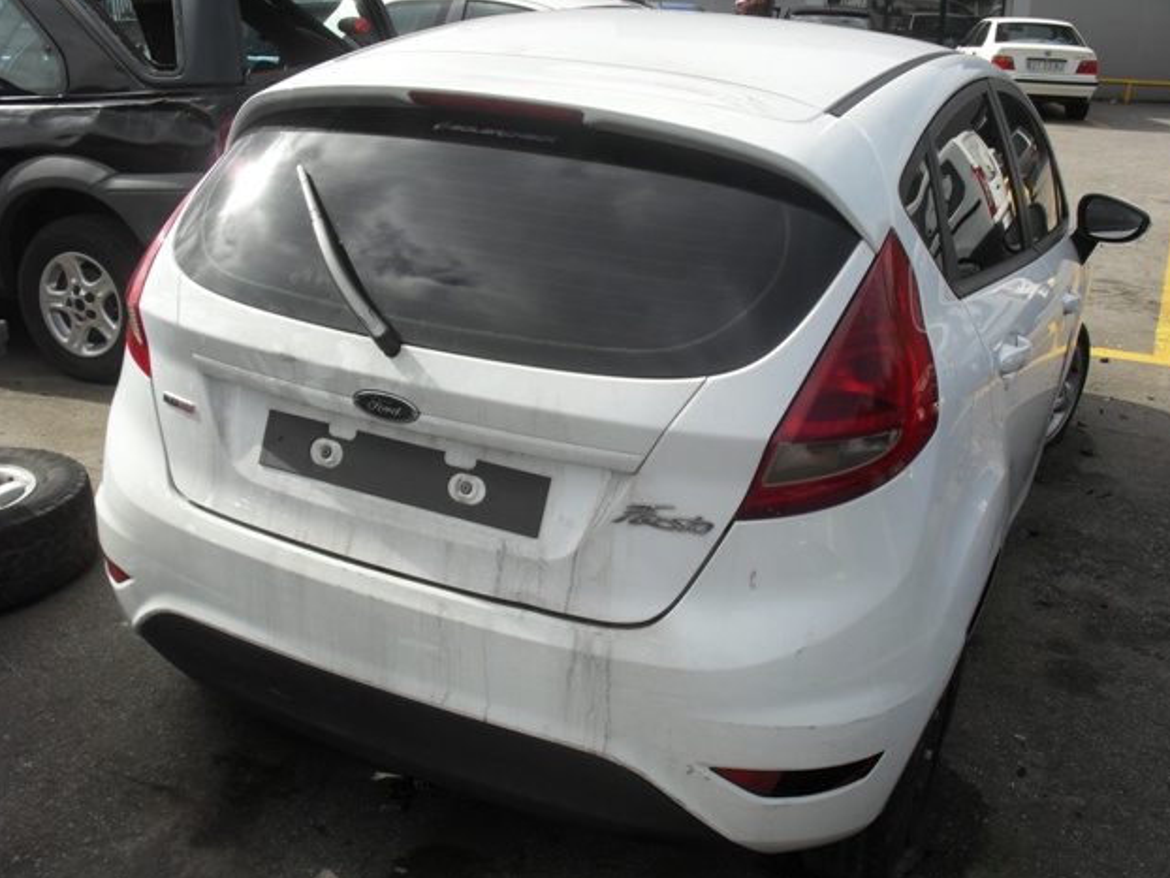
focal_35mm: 36
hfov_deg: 51.3
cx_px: 596
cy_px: 436
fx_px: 1217
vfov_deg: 39.7
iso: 100
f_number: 8.4
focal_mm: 6.3
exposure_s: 1/180
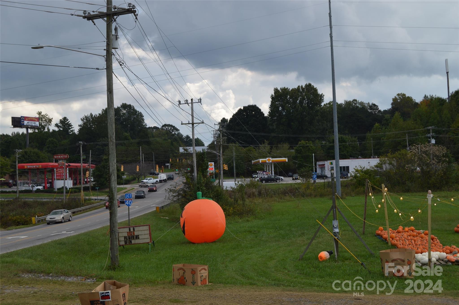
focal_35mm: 48
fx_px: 611
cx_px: 230
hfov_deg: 41.2
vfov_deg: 28.0
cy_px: 152
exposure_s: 1/250
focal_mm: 32
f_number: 8
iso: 100
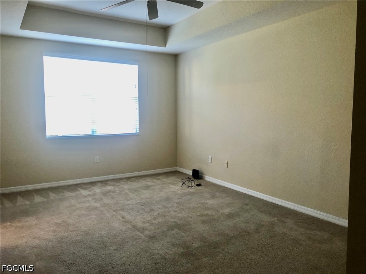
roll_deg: +1.5
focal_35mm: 28
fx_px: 296
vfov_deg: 49.7
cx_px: 183
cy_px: 137
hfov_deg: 63.4
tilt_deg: -4.4
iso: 40
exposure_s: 1/24
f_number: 1.8
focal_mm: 4
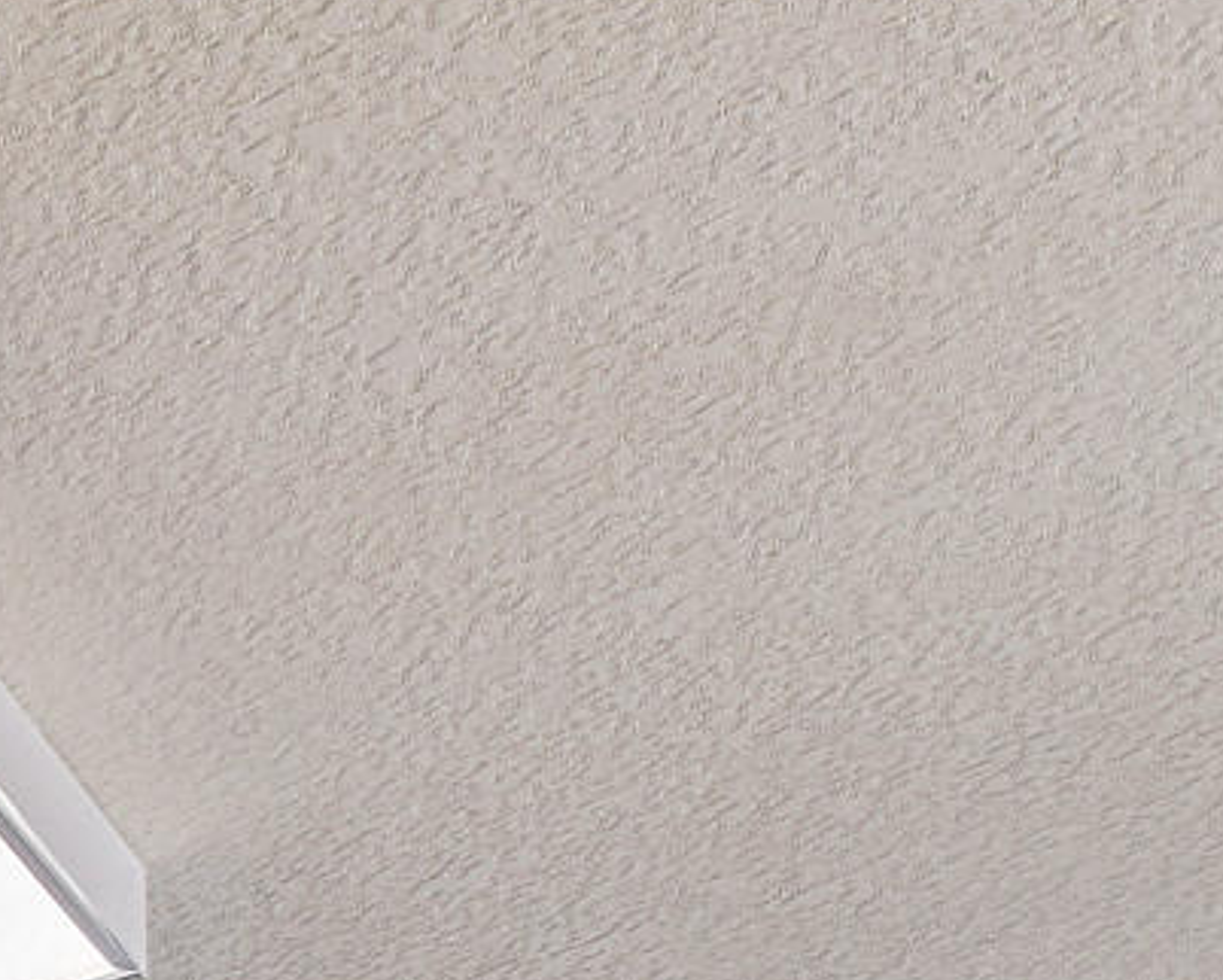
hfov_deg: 14.2
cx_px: -1466
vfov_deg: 10.8
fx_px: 3802
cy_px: 2779
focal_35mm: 105
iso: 100
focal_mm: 10
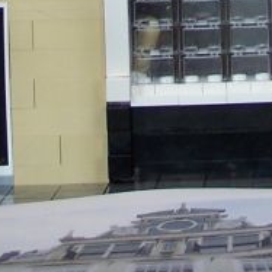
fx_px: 2756
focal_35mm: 310
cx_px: 305
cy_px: -387
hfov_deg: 5.6
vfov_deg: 5.5
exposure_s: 1/45
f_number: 3.2
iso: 80
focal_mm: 10.7
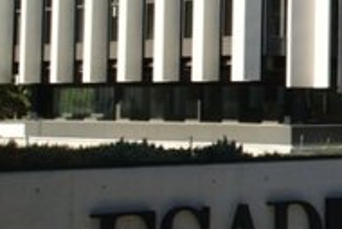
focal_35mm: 131
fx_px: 1245
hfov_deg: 14.5
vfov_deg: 10.4
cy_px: 25
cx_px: 531
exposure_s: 1/100
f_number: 10
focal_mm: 24
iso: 100
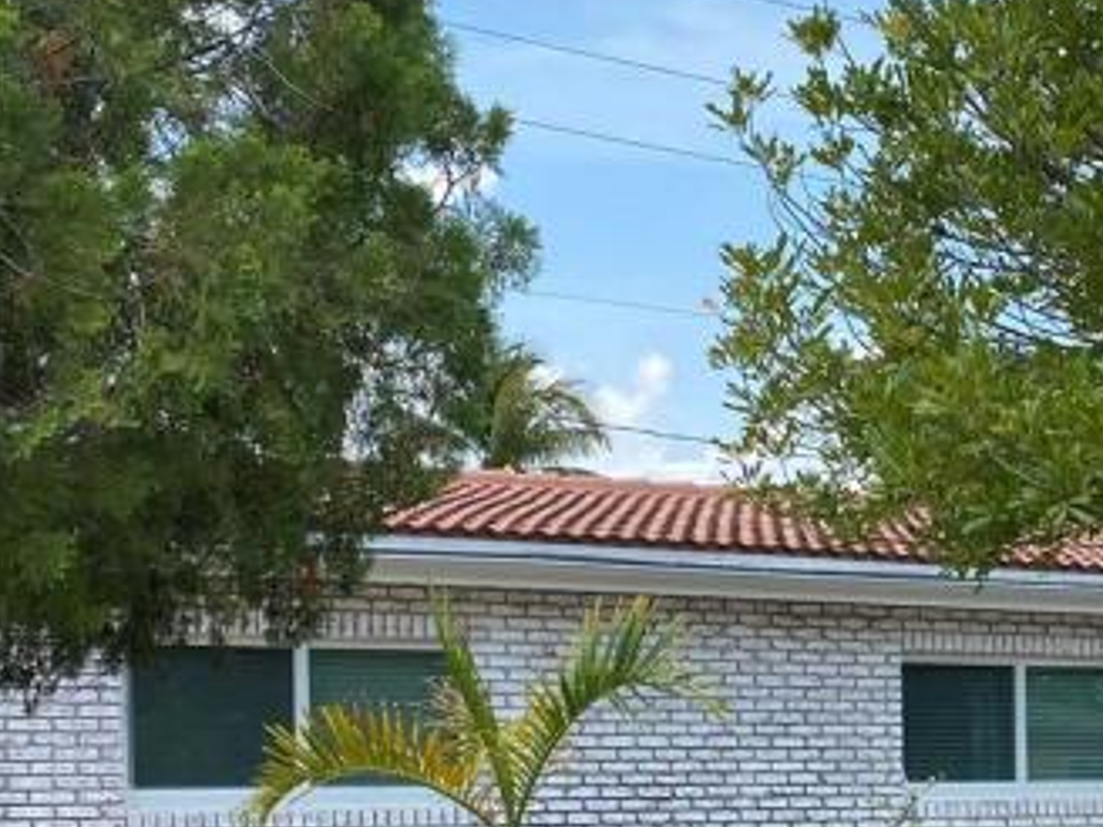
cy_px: 837
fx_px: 2422
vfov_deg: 18.8
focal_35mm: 76
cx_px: 1231
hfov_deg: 23.9
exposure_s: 1/1346
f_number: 1.8
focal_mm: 4.25
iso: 32
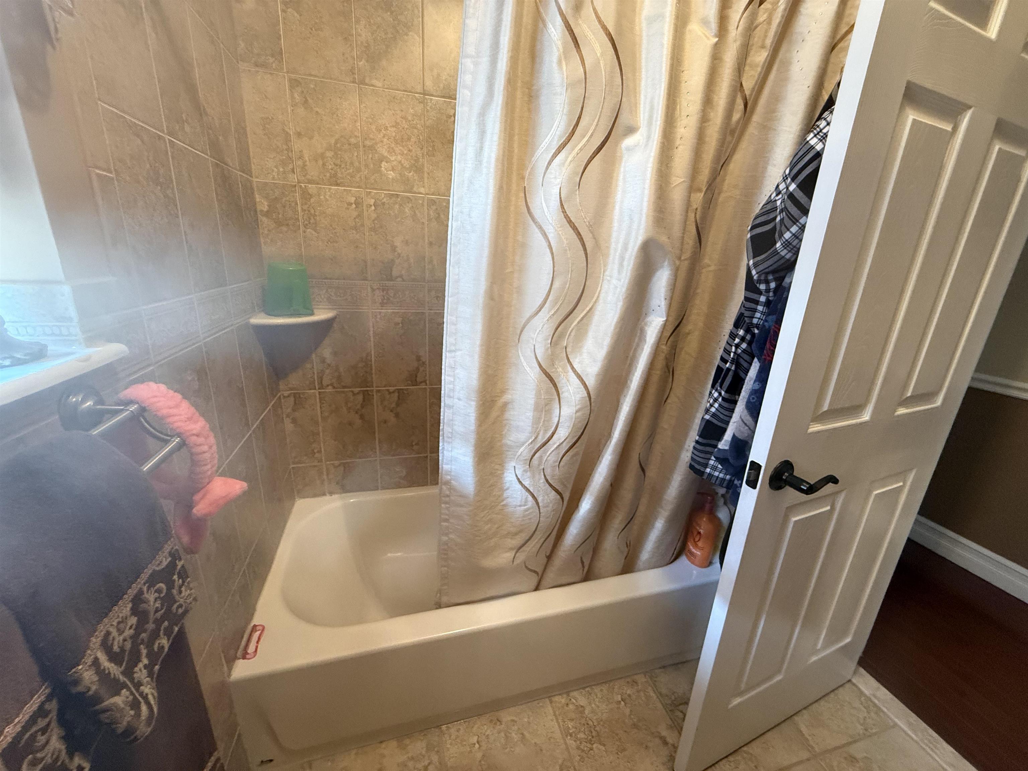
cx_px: 514
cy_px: 386
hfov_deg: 102.1
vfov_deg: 85.7
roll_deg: -3.0
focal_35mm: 14
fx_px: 416
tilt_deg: -15.9
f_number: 2.2
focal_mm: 2.22
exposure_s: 1/60
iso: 500
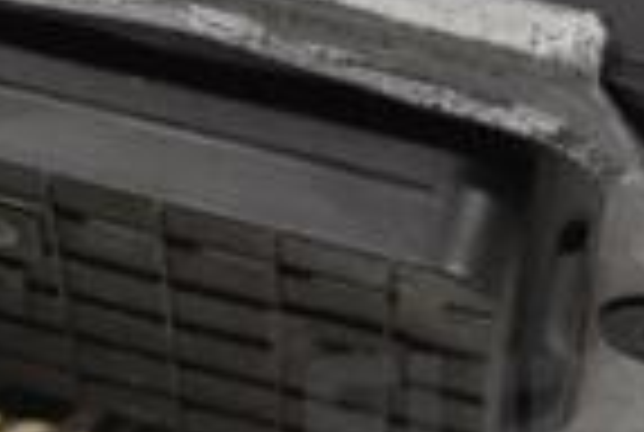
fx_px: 4051
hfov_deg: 9.1
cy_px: -176
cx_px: 221
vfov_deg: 6.1
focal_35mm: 226
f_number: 9
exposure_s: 1/250
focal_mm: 36
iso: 3200
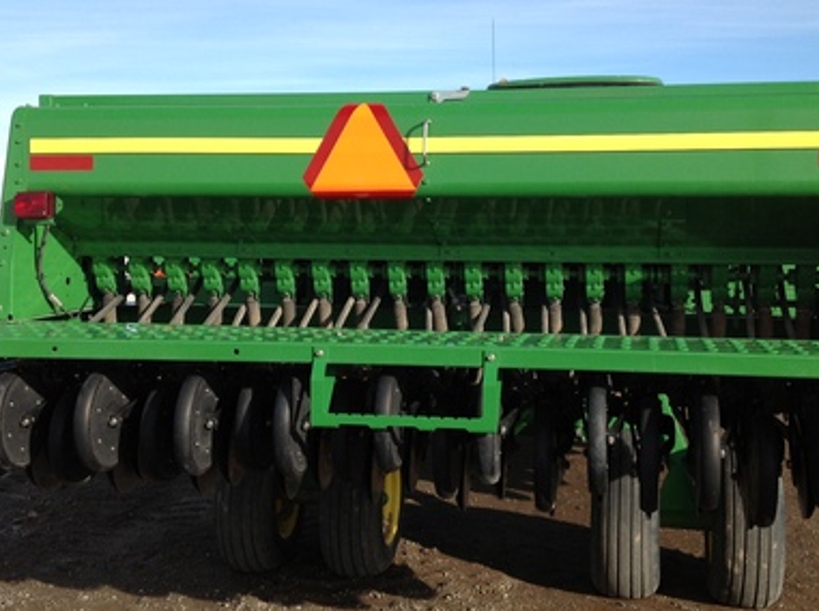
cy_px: 273
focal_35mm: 50
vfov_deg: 29.0
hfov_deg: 38.3
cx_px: 428
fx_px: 1180
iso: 50
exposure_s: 1/1259
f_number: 2.4
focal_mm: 4.28
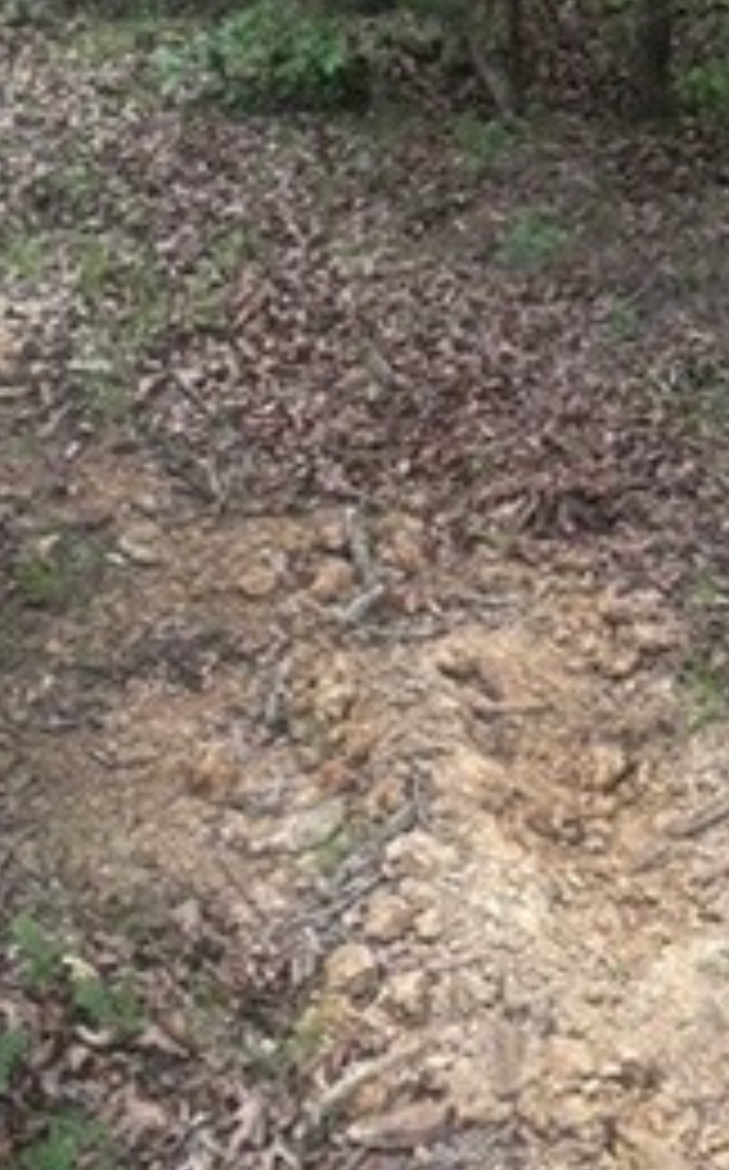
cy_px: 675
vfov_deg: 42.6
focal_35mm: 47
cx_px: 414
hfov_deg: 27.3
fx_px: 1497
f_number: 1.78
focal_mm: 6.86
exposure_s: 1/529
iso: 80
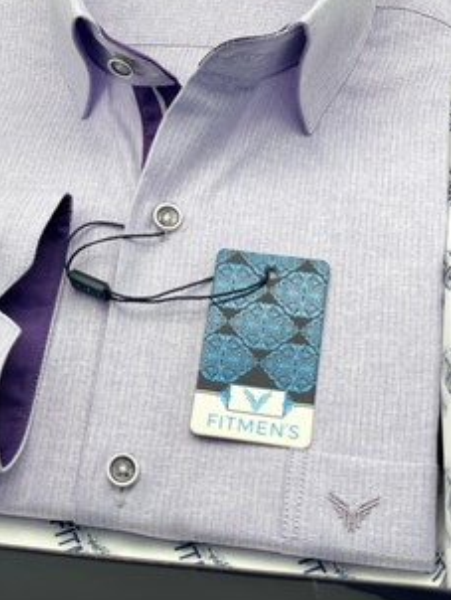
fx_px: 1232
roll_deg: +3.3
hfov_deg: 20.7
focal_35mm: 71
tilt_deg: -36.5
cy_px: 196
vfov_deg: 27.2
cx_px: 147
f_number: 2
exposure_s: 1/100
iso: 25
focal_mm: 6
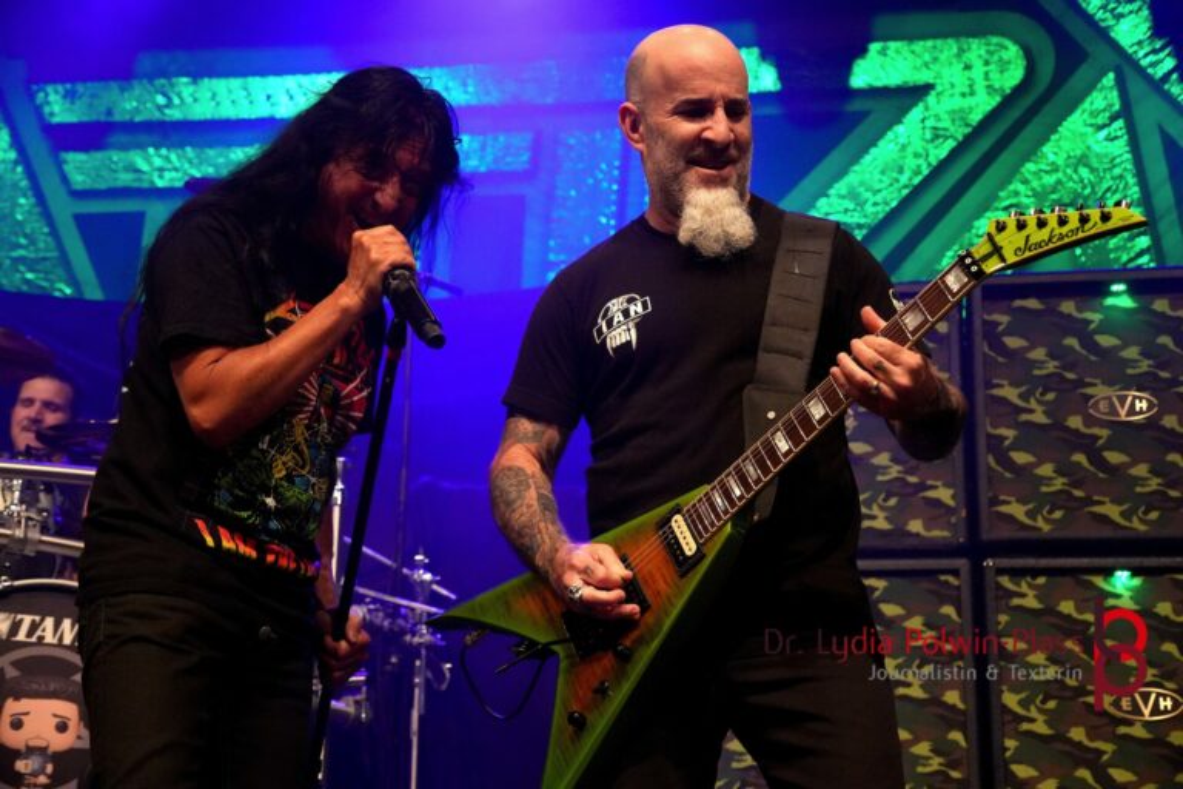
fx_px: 2070
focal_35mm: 63
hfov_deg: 31.9
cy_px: 394
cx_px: 592
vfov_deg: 21.6
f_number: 4.5
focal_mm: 42
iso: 6400
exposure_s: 1/160
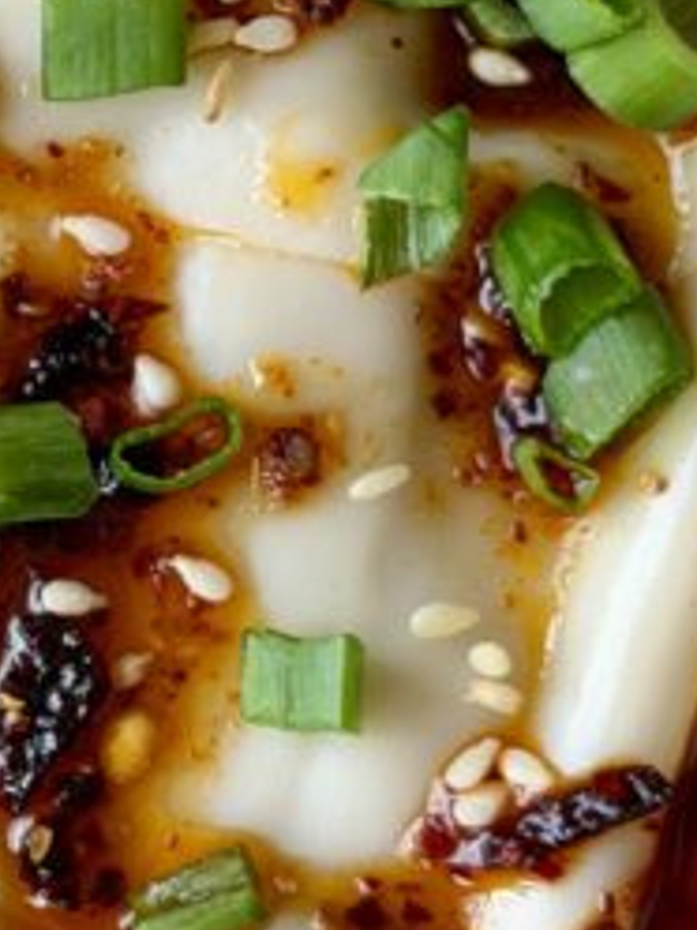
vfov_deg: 10.0
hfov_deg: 7.5
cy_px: 308
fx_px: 5316
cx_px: 0
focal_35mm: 198
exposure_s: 1/121
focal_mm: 6.76
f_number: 1.78
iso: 64
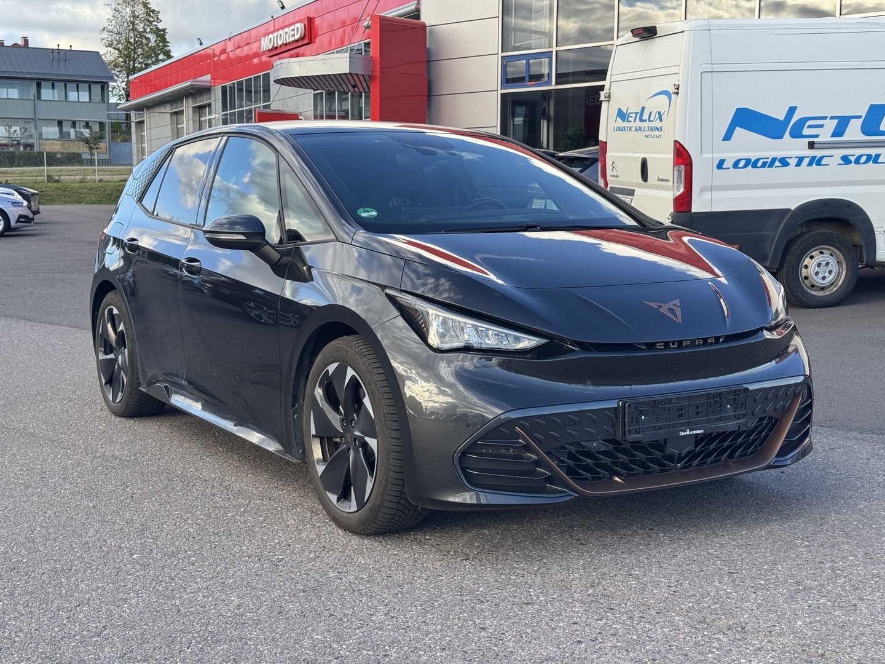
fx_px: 1227
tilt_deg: -5.7
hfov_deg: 39.7
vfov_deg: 30.3
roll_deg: -0.3
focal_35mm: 48
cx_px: 442
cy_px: 332
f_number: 1.78
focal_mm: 6.76
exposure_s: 1/664
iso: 64
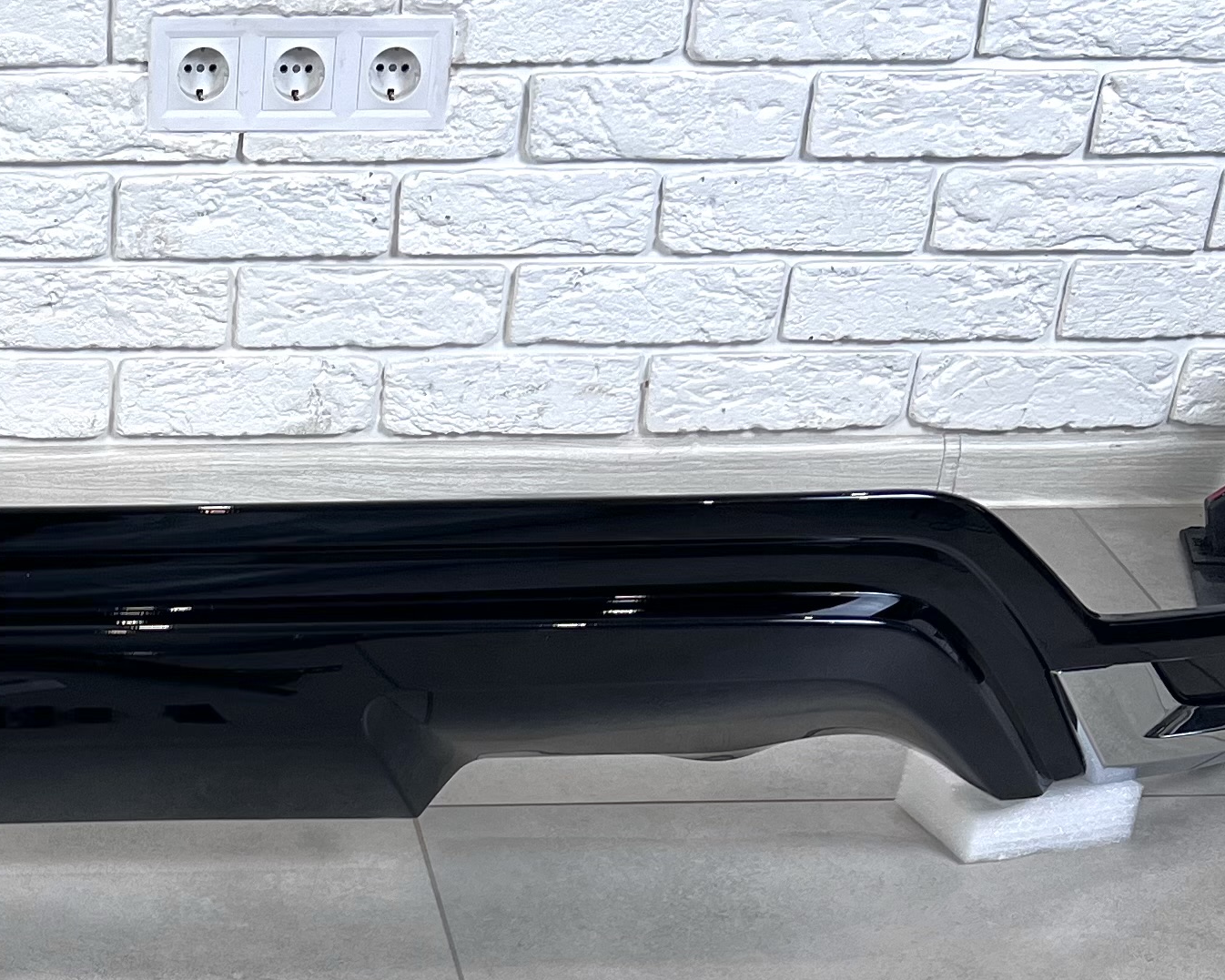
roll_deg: +0.5
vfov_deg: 19.2
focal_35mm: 76
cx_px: -24
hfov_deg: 23.9
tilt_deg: -34.7
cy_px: 1121
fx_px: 2756
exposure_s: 1/100
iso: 64
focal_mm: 5.7
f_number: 1.5
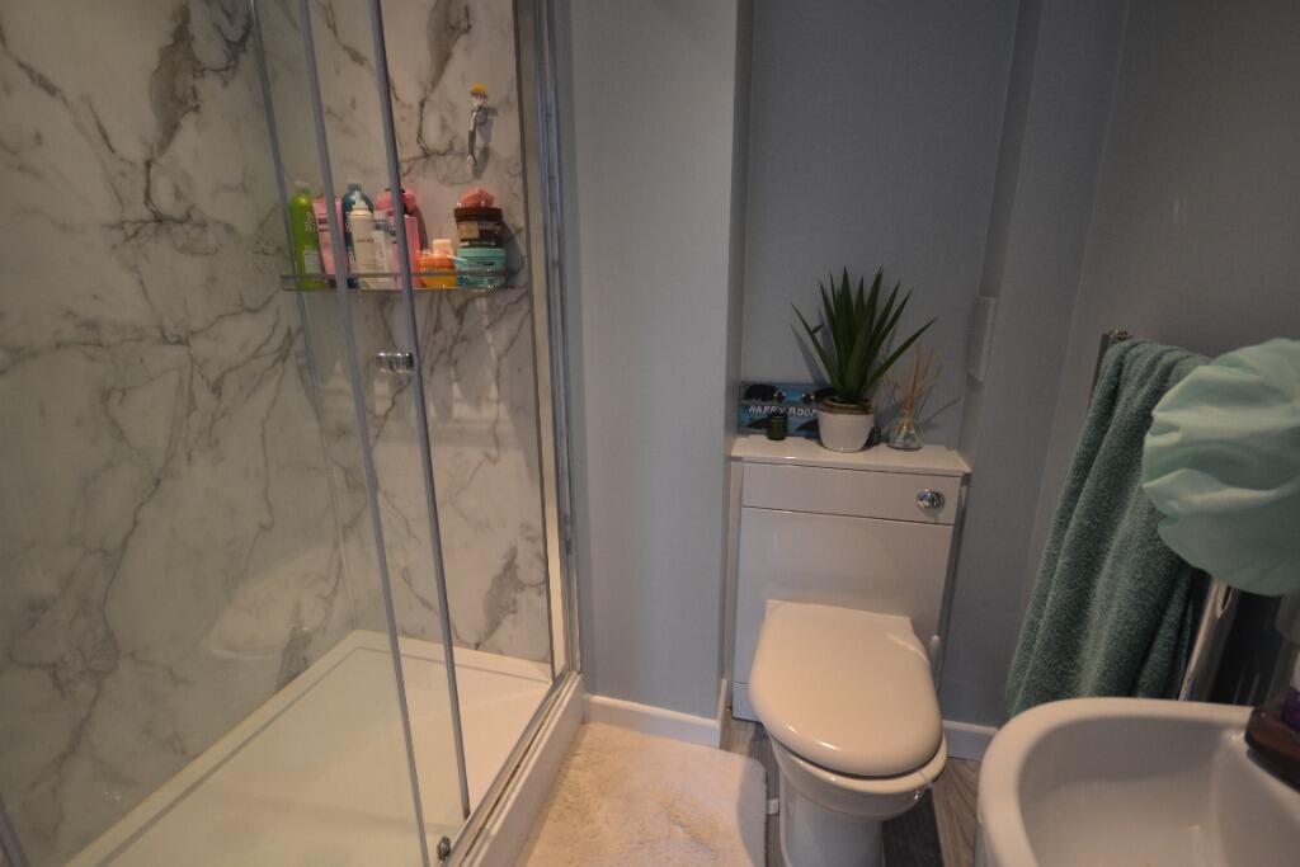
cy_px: 434
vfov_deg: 77.3
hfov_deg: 100.4
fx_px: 542
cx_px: 650
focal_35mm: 15
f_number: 4
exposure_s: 1/60
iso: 800
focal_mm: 10
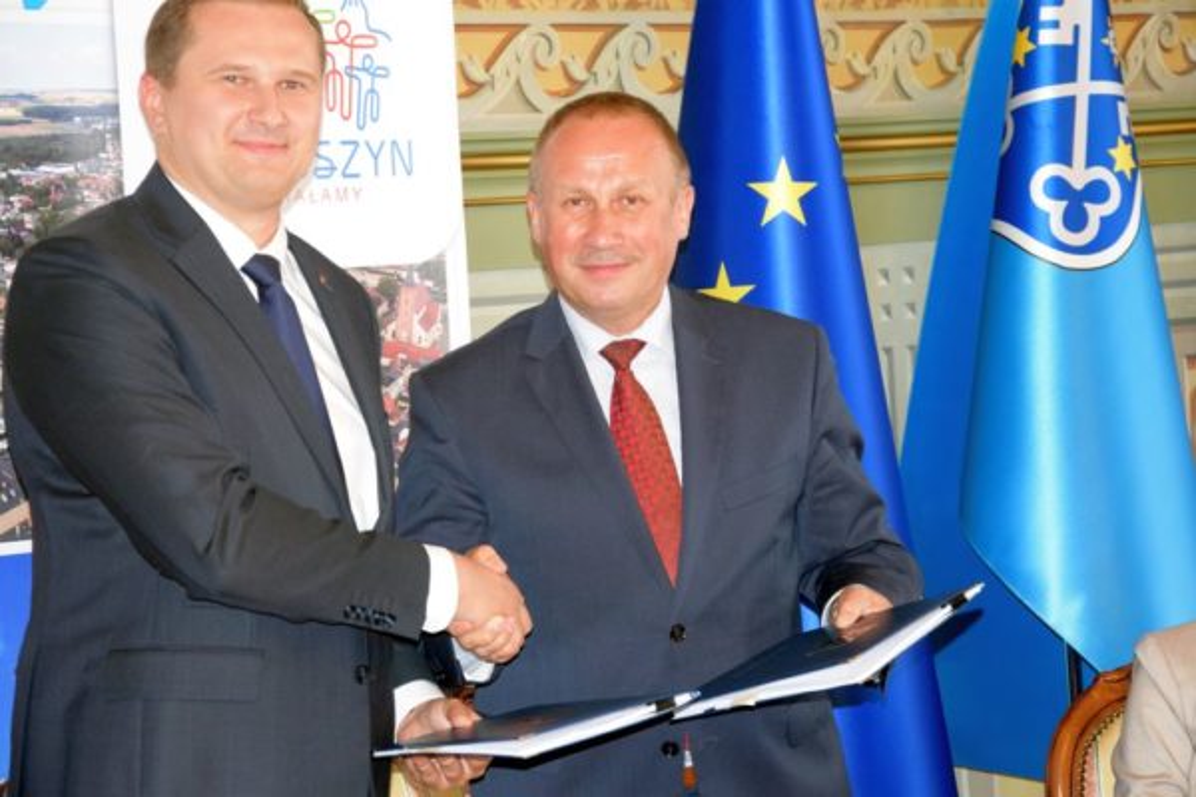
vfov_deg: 13.0
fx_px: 3488
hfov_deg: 19.5
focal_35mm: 105
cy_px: 398
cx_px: 598
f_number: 5.3
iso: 3200
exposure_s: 1/60
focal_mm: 70
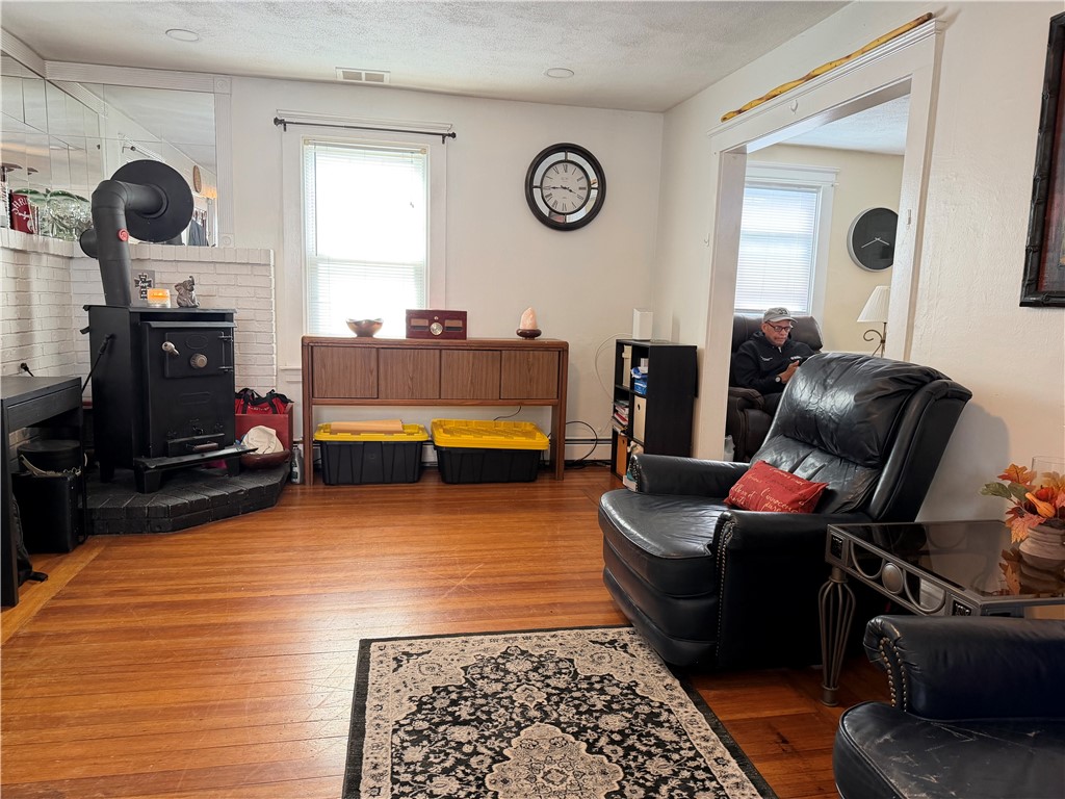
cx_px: 532
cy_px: 400
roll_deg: -1.7
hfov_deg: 71.6
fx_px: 738
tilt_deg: -8.1
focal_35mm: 24
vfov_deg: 56.8
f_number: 1.78
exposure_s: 1/60
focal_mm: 6.76
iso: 250
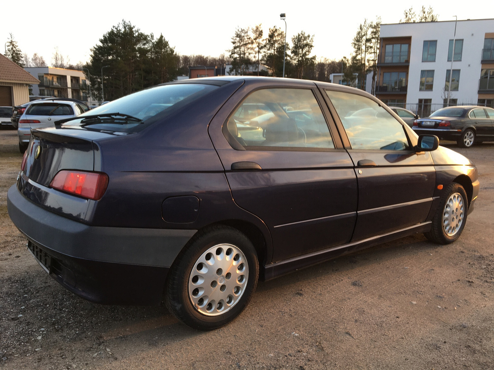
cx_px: 247
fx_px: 414
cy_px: 185
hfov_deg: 61.7
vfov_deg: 48.2
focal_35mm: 29
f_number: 2.2
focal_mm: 4.15
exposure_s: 1/100
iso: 25
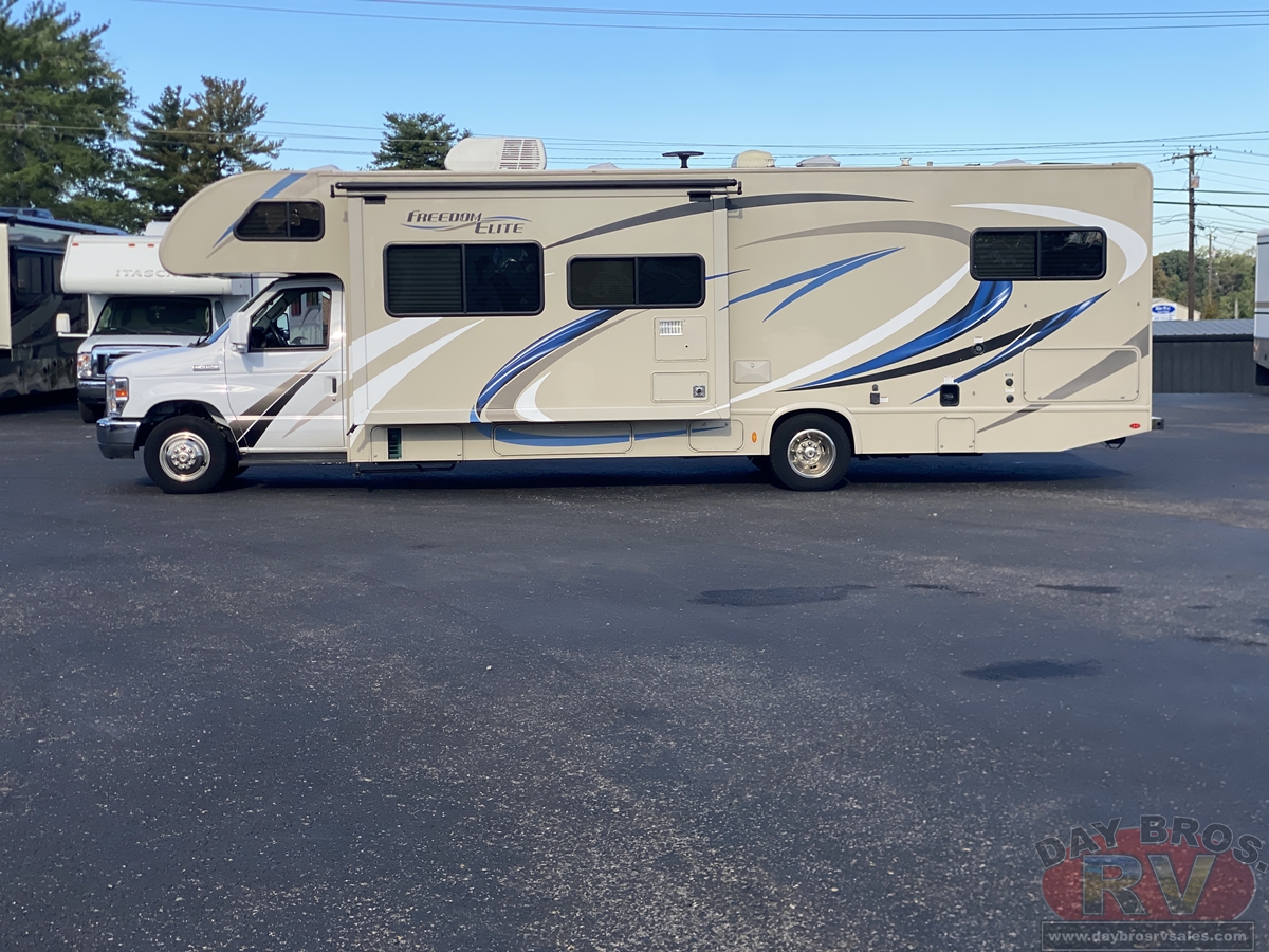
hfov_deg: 36.8
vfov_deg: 28.0
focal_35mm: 52
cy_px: 476
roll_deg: +0.6
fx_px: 1906
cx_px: 634
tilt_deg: -4.4
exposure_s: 1/922
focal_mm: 6
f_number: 2
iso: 20
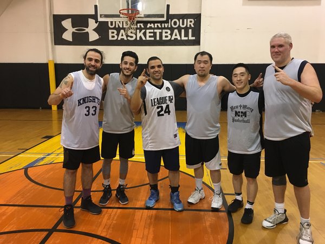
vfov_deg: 48.2
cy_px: 122
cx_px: 162
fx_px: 272
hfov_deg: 61.7
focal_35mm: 29
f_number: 2.2
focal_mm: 4.15
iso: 200
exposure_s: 1/30
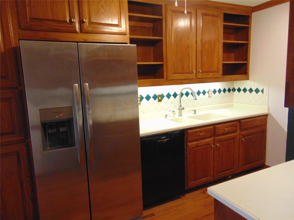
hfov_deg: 69.4
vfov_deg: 54.9
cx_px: 147
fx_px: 212
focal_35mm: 25
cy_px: 110
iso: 400
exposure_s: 1/30
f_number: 3
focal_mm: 4.5
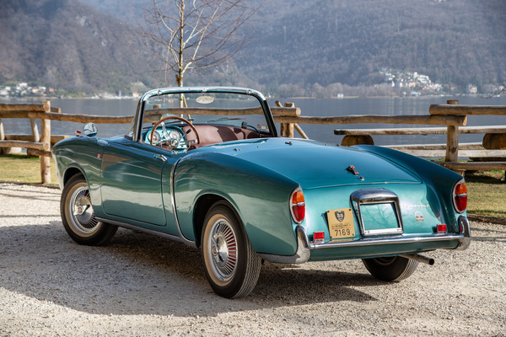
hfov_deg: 28.8
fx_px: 984
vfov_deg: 19.5
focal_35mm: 70
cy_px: 168
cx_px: 253
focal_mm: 70
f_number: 7.1
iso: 125
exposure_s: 1/160
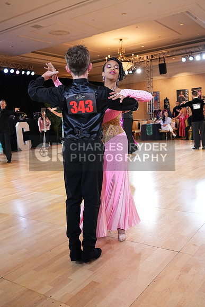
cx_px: 102
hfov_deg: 40.0
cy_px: 154
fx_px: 282
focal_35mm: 33
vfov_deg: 57.2
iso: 5000
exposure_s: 1/200
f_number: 5
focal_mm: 33
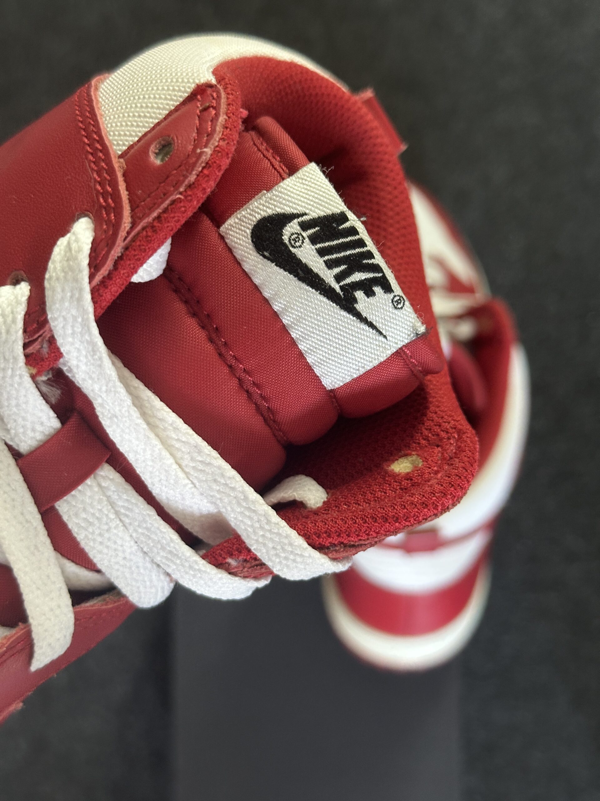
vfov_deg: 39.7
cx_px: 300
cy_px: 400
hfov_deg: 30.3
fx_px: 1109
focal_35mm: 48
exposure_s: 1/50
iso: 200
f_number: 1.78
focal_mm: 6.86
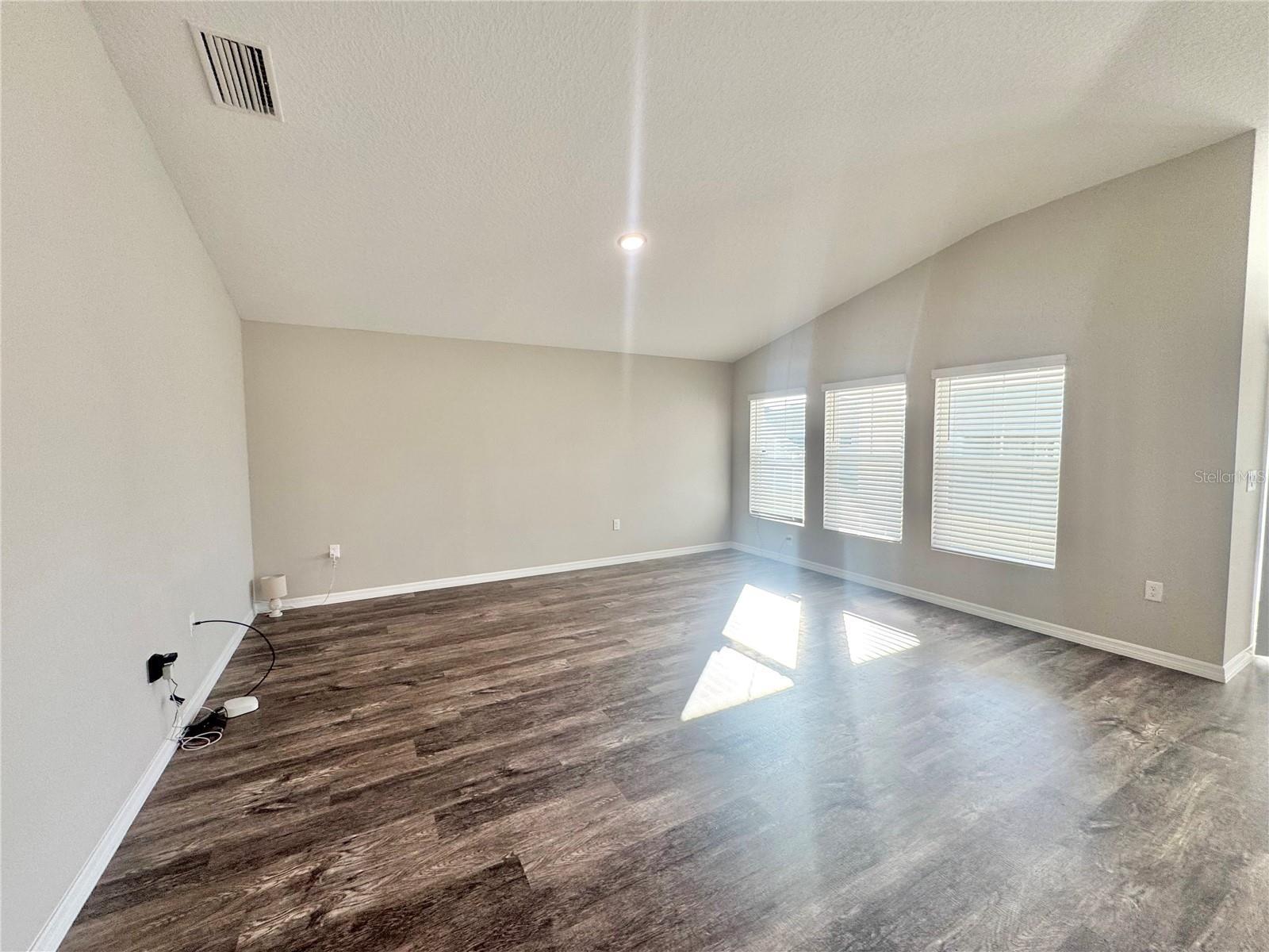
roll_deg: +0.7
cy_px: 476
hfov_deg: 102.1
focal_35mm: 14
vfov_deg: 85.7
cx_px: 634
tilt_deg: -4.0
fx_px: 513
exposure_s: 1/120
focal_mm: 2.22
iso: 80
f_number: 2.2
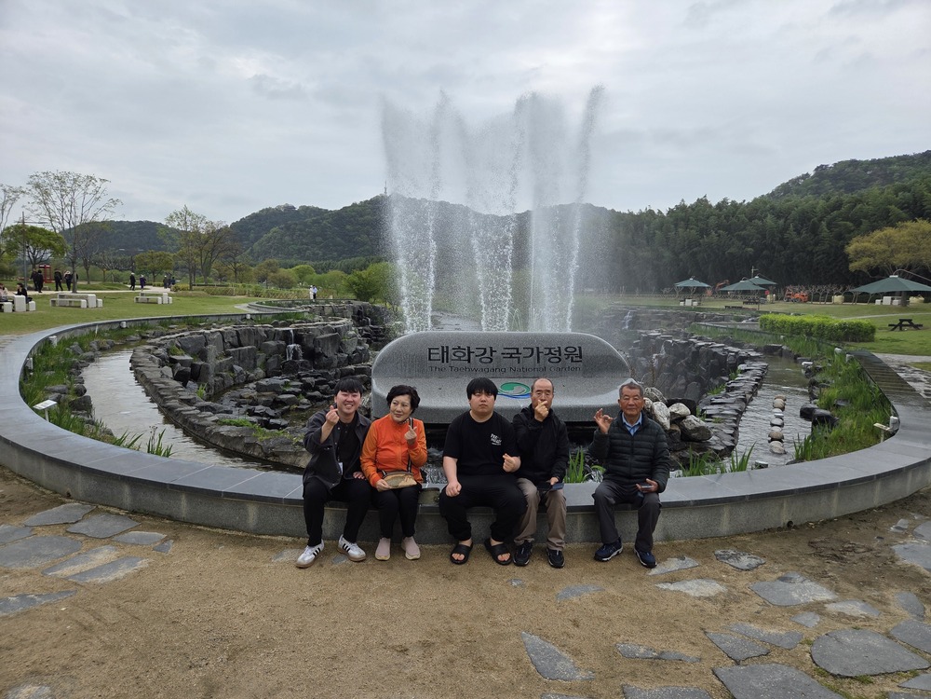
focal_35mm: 23
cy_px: 350
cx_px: 466
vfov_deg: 58.9
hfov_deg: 73.9
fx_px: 619
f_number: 1.8
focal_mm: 5.4
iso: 80
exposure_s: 1/2671
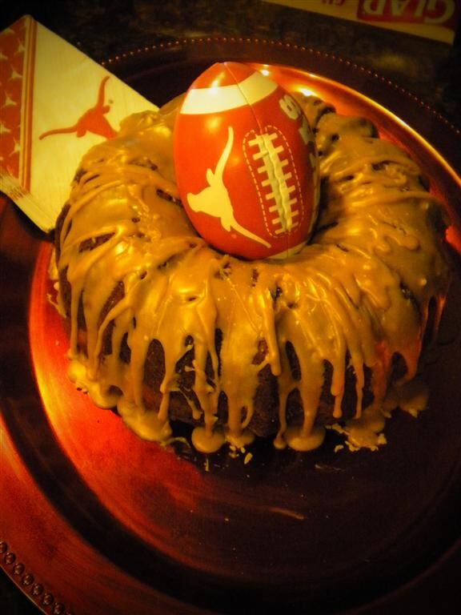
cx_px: 230
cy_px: 308
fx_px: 728
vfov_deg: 45.8
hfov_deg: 35.1
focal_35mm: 41
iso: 800
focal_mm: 7.4
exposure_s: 1/34.3
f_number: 3.5
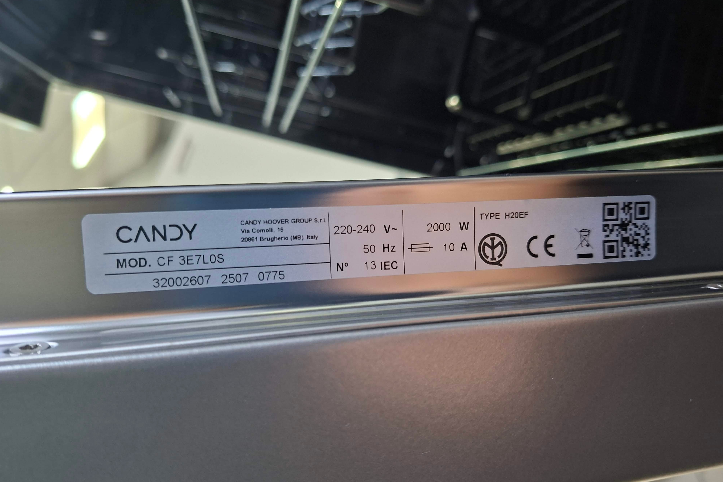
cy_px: 252
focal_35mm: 24
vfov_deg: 53.1
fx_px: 482
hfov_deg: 73.7
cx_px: 361
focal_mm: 5.54
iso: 320
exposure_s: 1/33
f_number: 1.8
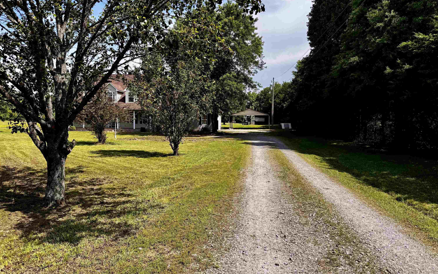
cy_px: 134
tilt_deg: -4.2
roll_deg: +0.4
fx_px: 310
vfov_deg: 47.6
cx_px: 220
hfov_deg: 70.4
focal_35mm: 26
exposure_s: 1/3096
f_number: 1.78
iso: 80
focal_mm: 6.76
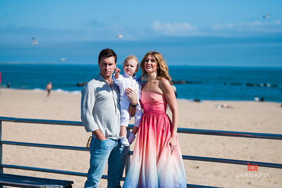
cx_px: 141
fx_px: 799
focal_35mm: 102
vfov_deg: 13.4
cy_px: 94
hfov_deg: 20.0
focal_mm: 102
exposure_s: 1/5000
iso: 200
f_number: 3.2
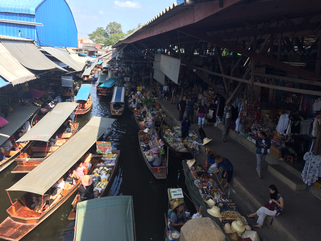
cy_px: 120
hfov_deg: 61.7
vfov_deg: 48.2
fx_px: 269
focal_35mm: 29
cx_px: 160
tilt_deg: -13.8
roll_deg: -2.4
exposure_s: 1/662
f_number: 2.2
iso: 32
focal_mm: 4.15
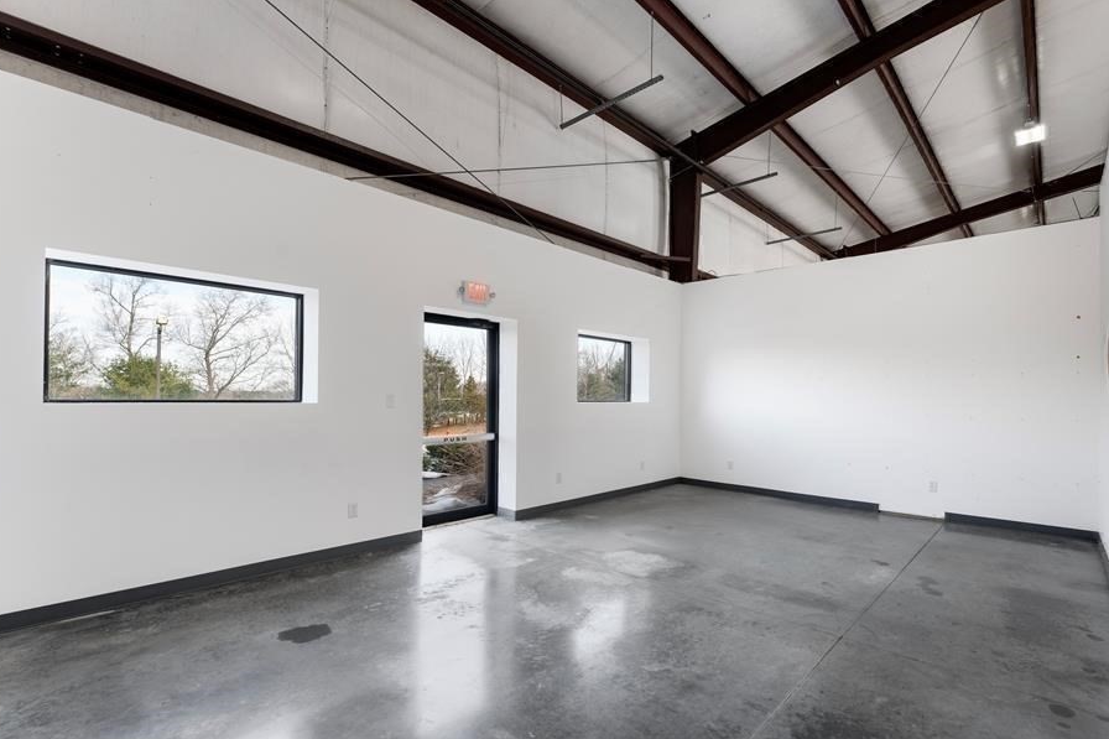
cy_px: 400
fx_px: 493
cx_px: 595
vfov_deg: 73.6
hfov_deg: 96.6
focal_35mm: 16
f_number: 8
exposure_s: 1/10
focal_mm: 14
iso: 800
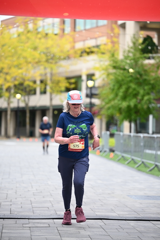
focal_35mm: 115
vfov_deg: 17.8
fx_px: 766
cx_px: 80
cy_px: 120
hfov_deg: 11.9
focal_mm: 115
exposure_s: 1/1250
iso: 640
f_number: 2.8
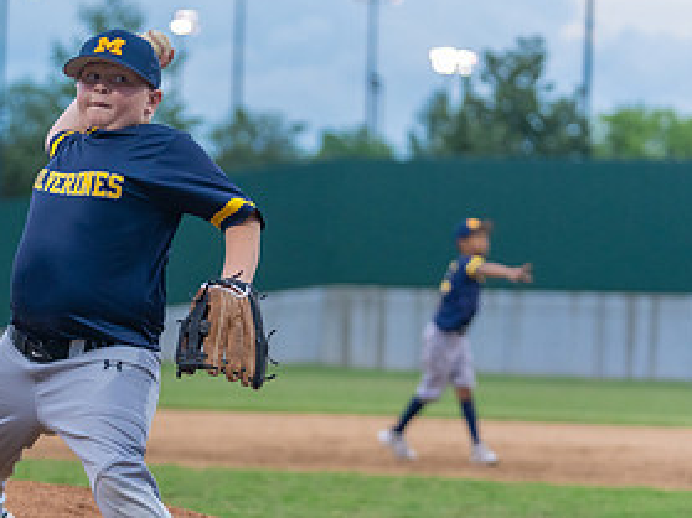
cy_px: 247
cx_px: 35
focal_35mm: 180
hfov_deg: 10.9
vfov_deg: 8.2
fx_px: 3597
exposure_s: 1/1000
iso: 1250
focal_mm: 90
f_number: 2.8
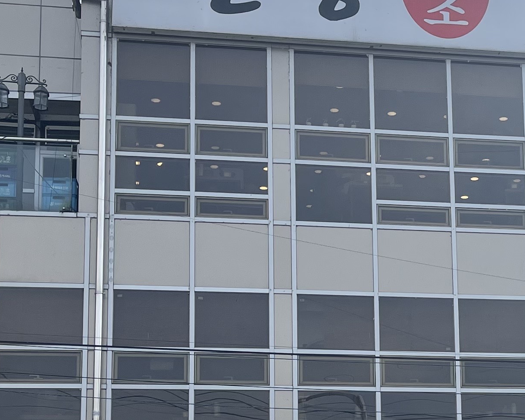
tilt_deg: +10.1
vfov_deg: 17.9
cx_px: 486
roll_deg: +1.9
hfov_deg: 22.1
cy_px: 407
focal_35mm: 84
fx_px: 1306
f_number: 1.6
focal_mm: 5.1
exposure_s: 1/2288
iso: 32
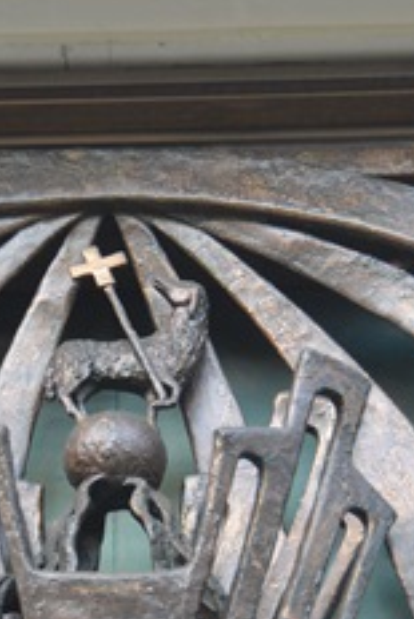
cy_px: 459
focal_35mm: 198
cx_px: 112
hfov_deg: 6.9
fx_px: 3410
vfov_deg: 10.4
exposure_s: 1/40
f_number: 4.5
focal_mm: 48
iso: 800
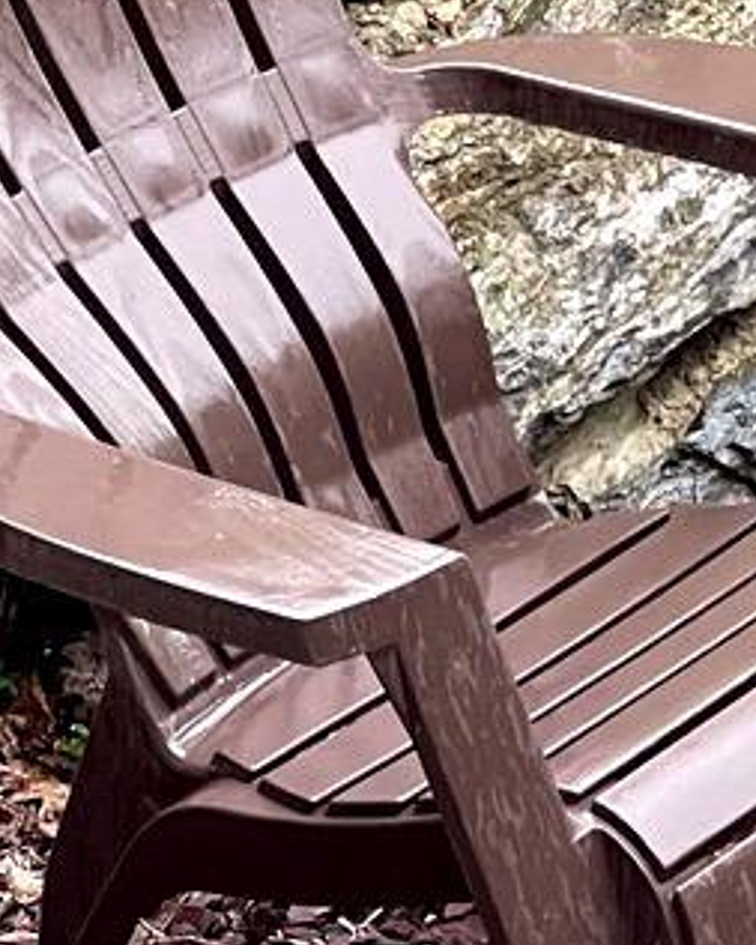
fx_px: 8498
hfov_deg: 5.1
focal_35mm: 304
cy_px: -281
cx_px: 950
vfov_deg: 6.3
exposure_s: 1/121
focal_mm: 7.5
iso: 125
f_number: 2.2
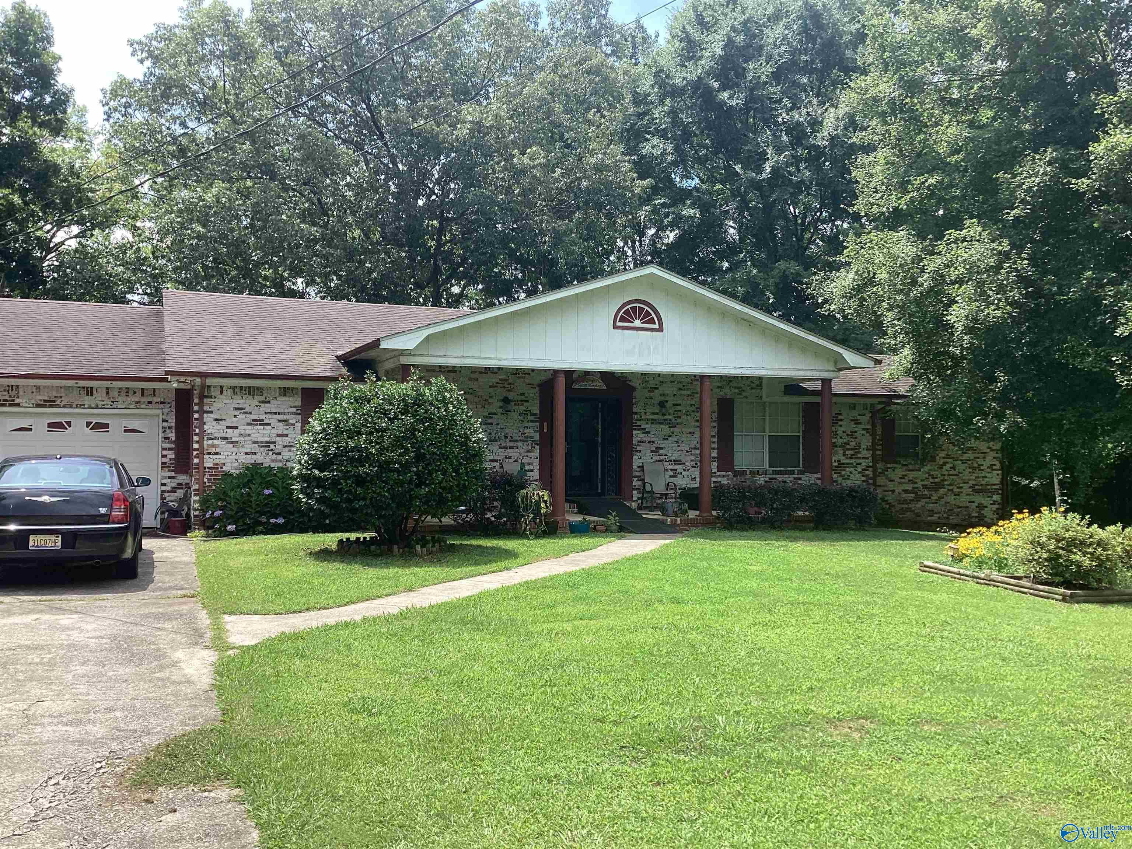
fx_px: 1014
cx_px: 566
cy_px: 424
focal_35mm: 31
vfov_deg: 45.4
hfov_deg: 58.4
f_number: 2.4
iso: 25
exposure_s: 1/627
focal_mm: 3.3
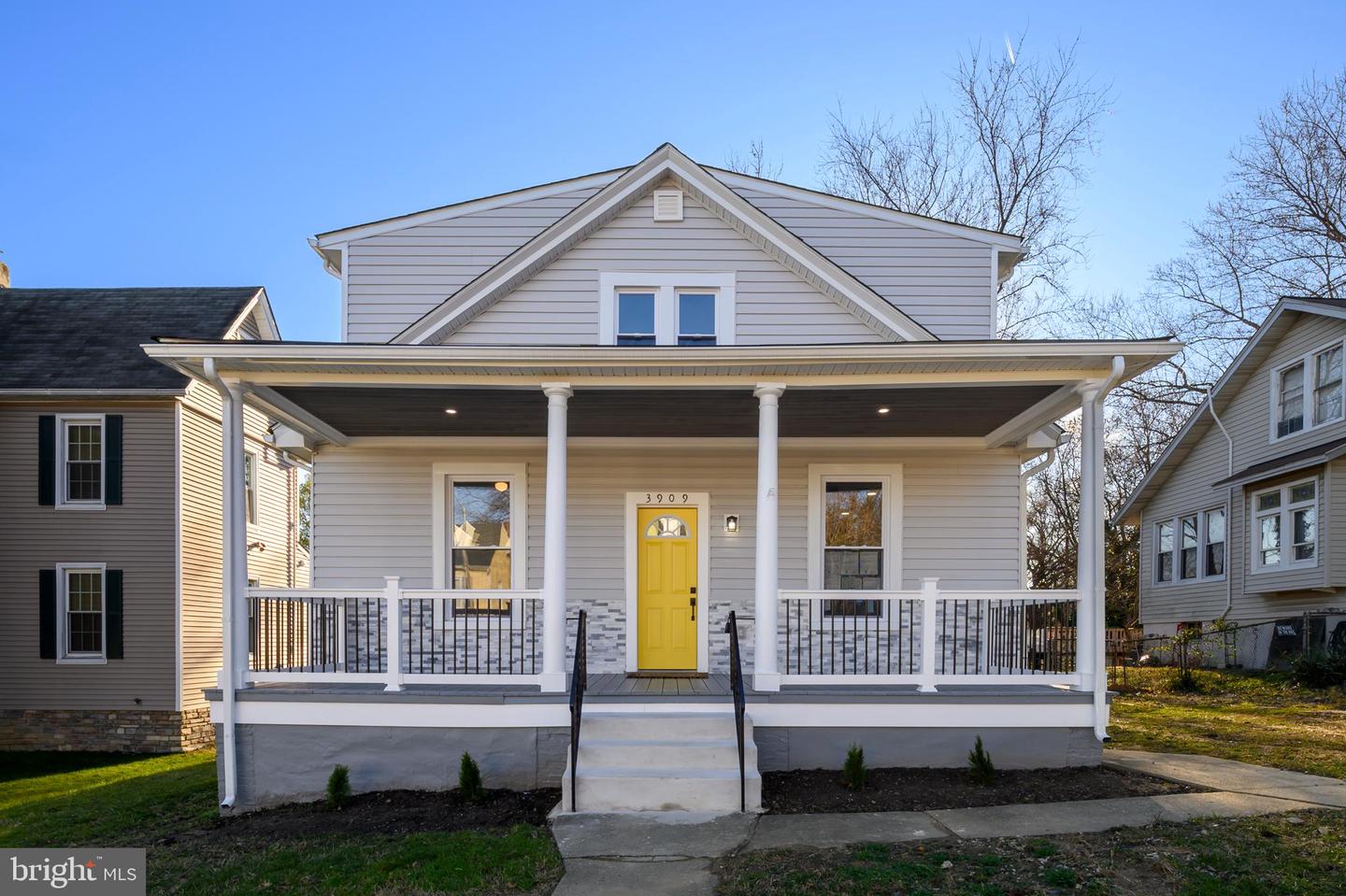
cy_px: 448
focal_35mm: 19
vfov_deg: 64.5
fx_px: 710
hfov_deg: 86.9
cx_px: 673
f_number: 16
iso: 320
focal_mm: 19
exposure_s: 1/320
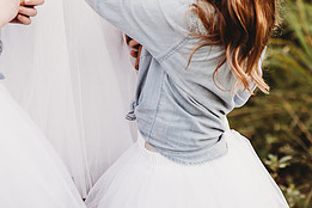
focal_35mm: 189
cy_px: -22
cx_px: 92
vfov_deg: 7.2
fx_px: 1638
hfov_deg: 10.9
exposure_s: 1/200
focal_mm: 85
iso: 125
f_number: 2.2
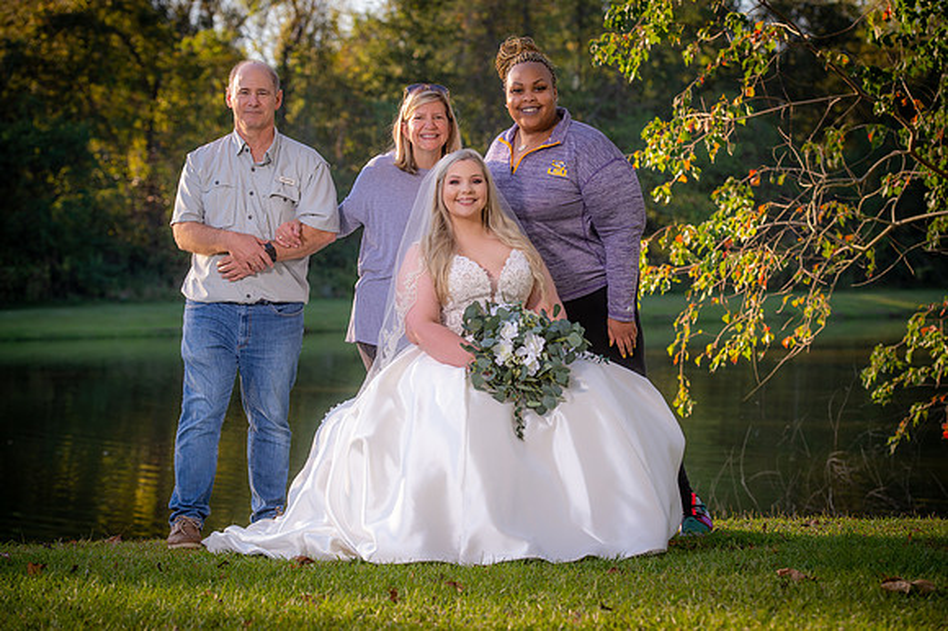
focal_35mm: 98
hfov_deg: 20.8
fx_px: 2579
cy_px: 316
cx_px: 474
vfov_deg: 13.9
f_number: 5
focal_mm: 98
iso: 125
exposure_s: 1/160
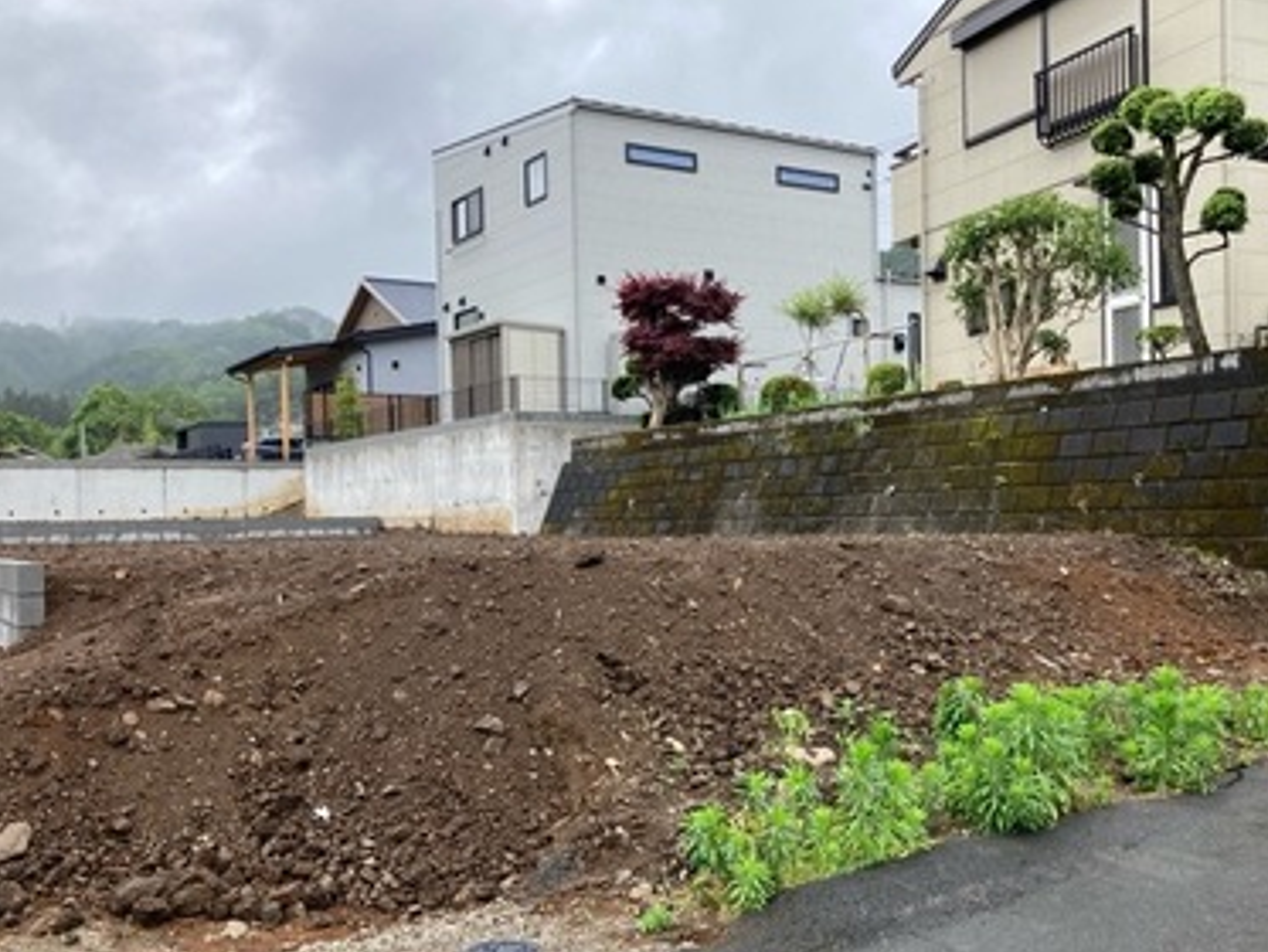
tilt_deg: +0.3
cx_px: 673
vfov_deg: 39.6
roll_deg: +1.1
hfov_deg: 51.3
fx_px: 1319
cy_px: 534
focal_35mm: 36
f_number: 1.8
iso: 20
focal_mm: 3.99
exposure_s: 1/899
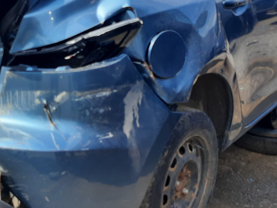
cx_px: 79
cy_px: 84
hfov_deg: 28.7
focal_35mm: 67
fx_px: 536
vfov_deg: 21.9
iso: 40
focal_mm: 3.92
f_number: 1.7
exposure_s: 1/769
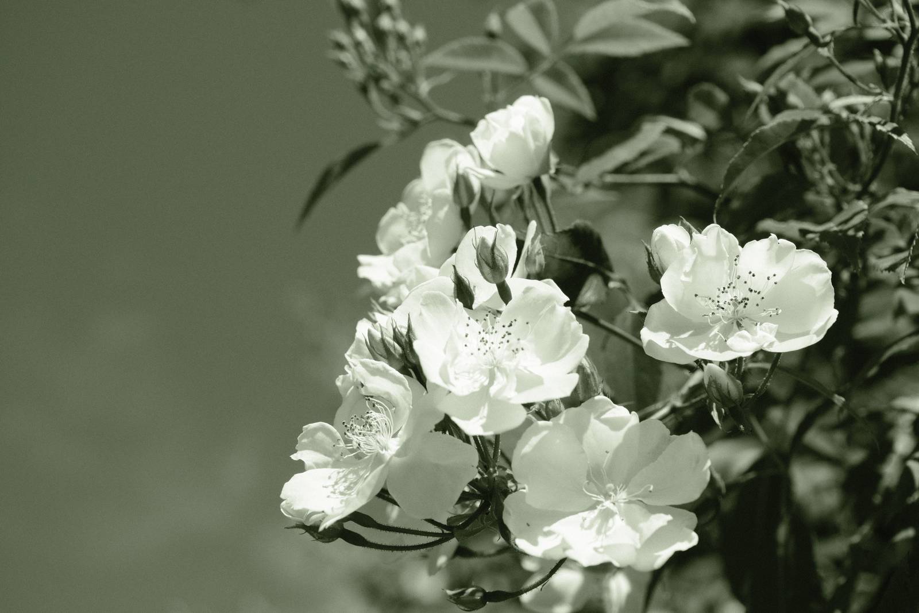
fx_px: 1787
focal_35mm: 70
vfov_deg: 19.5
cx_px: 460
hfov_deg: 28.8
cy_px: 306
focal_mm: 46.6
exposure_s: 1/2000
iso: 640
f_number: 5.6
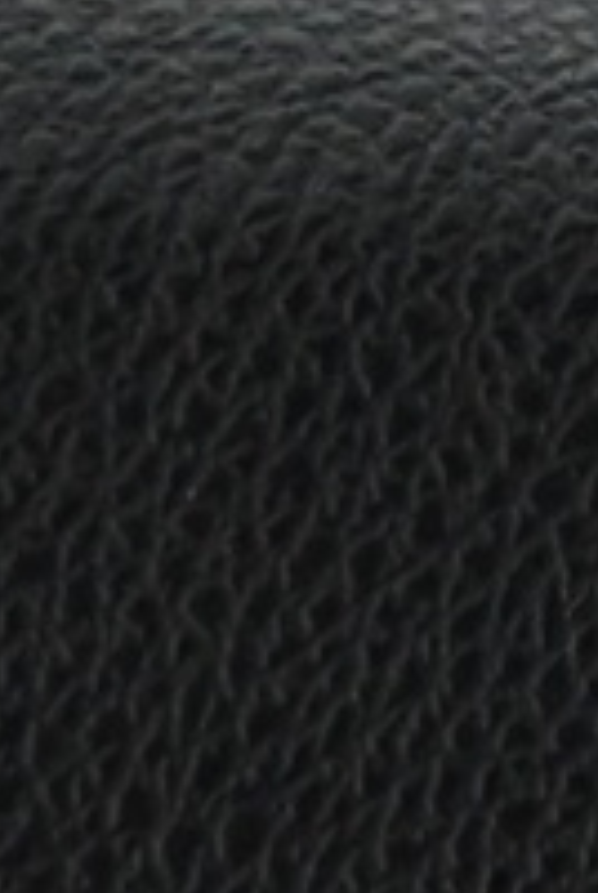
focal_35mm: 194
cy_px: 1674
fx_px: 4817
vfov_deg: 9.9
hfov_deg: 6.1
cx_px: 2312
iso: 2500
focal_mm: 16
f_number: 3.5
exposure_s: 1/25
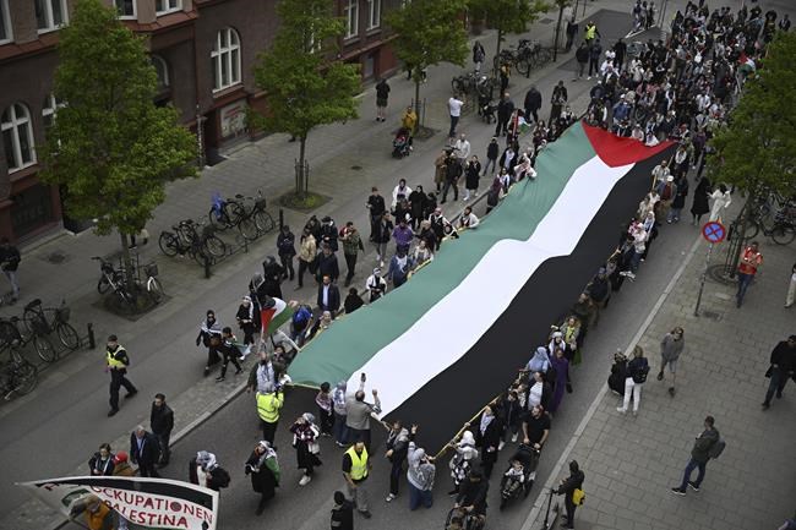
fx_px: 906
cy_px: 265
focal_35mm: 41
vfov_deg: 32.6
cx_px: 398
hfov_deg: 47.4
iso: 160
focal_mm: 41
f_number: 2.8
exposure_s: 1/500
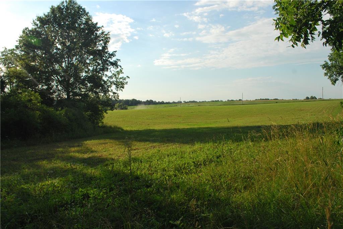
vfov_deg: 48.0
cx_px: 172
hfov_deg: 67.4
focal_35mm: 27
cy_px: 114
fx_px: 257
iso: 400
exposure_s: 1/1250
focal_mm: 18
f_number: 8
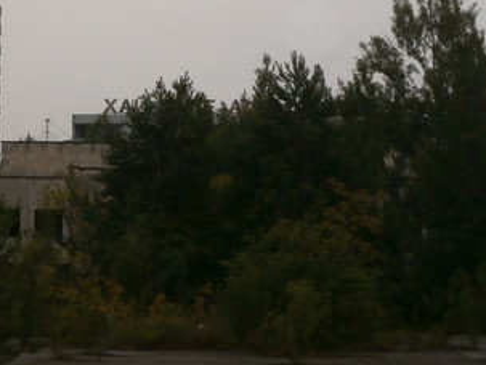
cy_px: 74
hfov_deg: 12.7
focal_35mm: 154
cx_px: 24
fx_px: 2165
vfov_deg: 9.6
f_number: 4.4
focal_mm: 13
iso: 80
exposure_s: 1/640
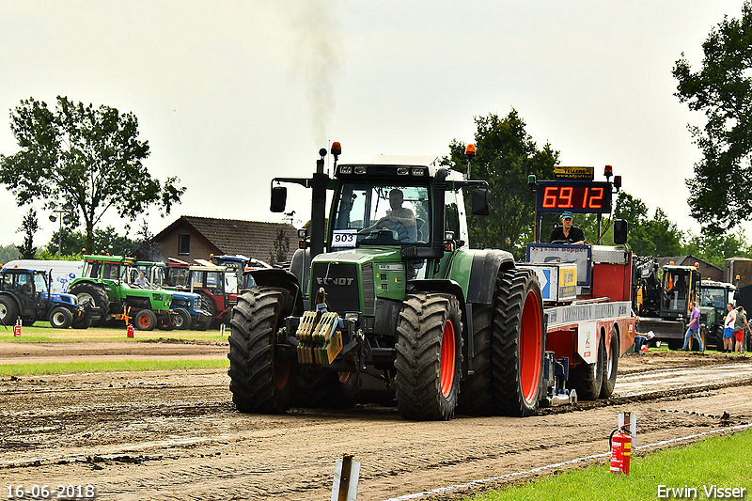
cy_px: 250
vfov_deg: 9.1
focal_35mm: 150
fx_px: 3132
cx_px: 376
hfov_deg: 13.7
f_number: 9
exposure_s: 1/1250
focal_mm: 100
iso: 500
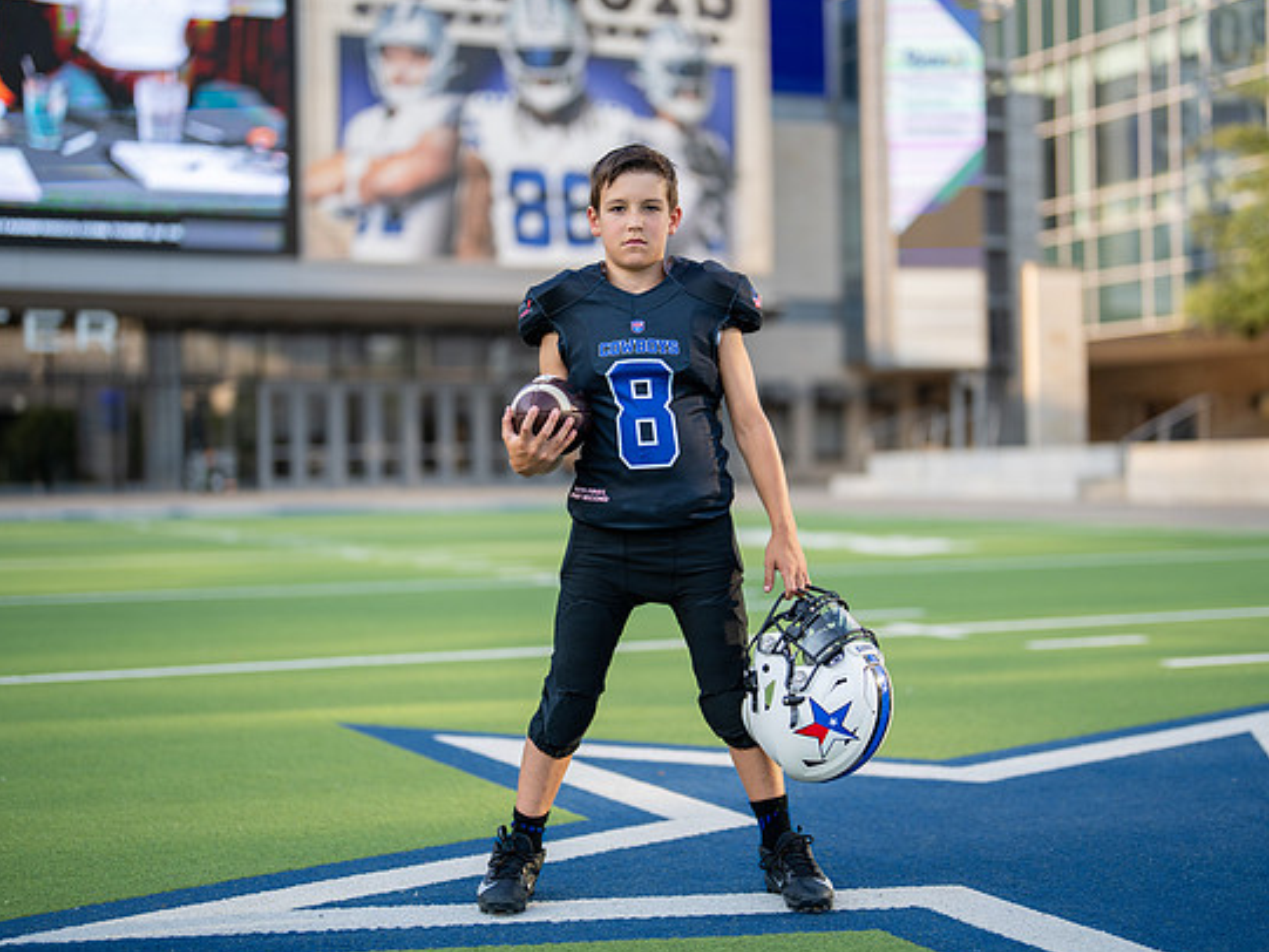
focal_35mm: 58
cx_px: 662
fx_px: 2127
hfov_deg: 33.2
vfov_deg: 25.2
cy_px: 477
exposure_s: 1/2500
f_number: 1.2
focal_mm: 50
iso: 100
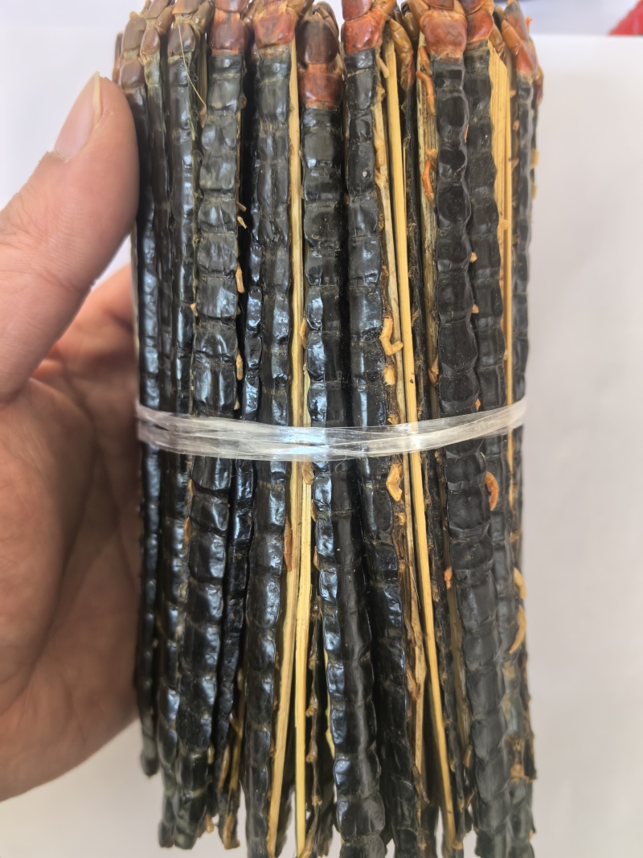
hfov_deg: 51.3
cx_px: 322
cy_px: 429
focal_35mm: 27
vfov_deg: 65.3
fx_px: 669
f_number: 2
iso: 400
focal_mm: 5.75
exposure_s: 1/100
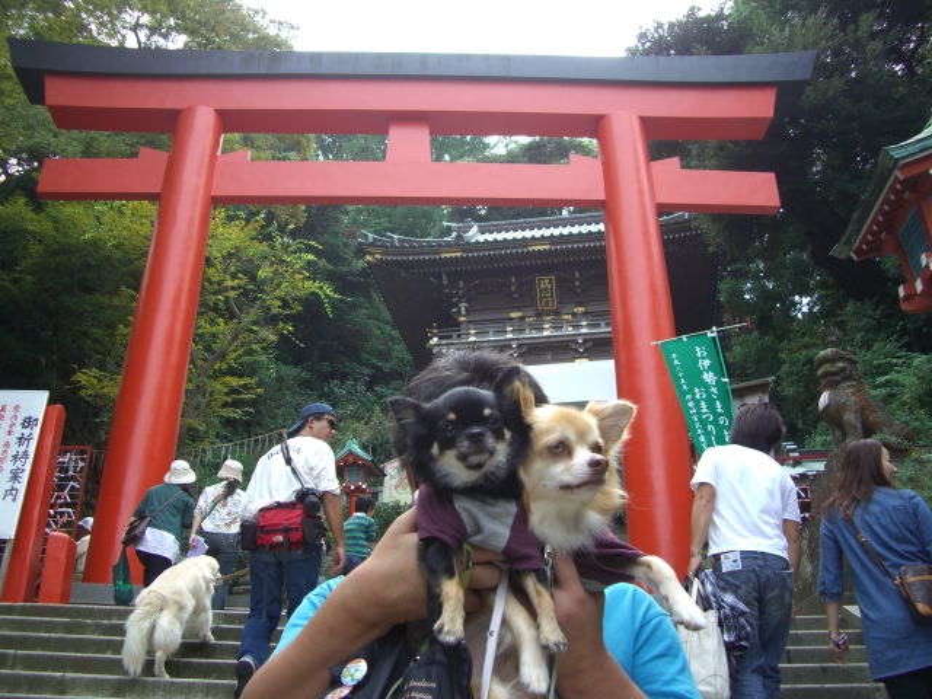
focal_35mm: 38
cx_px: 466
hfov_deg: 49.0
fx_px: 1023
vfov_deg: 37.7
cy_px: 350
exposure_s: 1/160
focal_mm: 7.9
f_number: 2.8
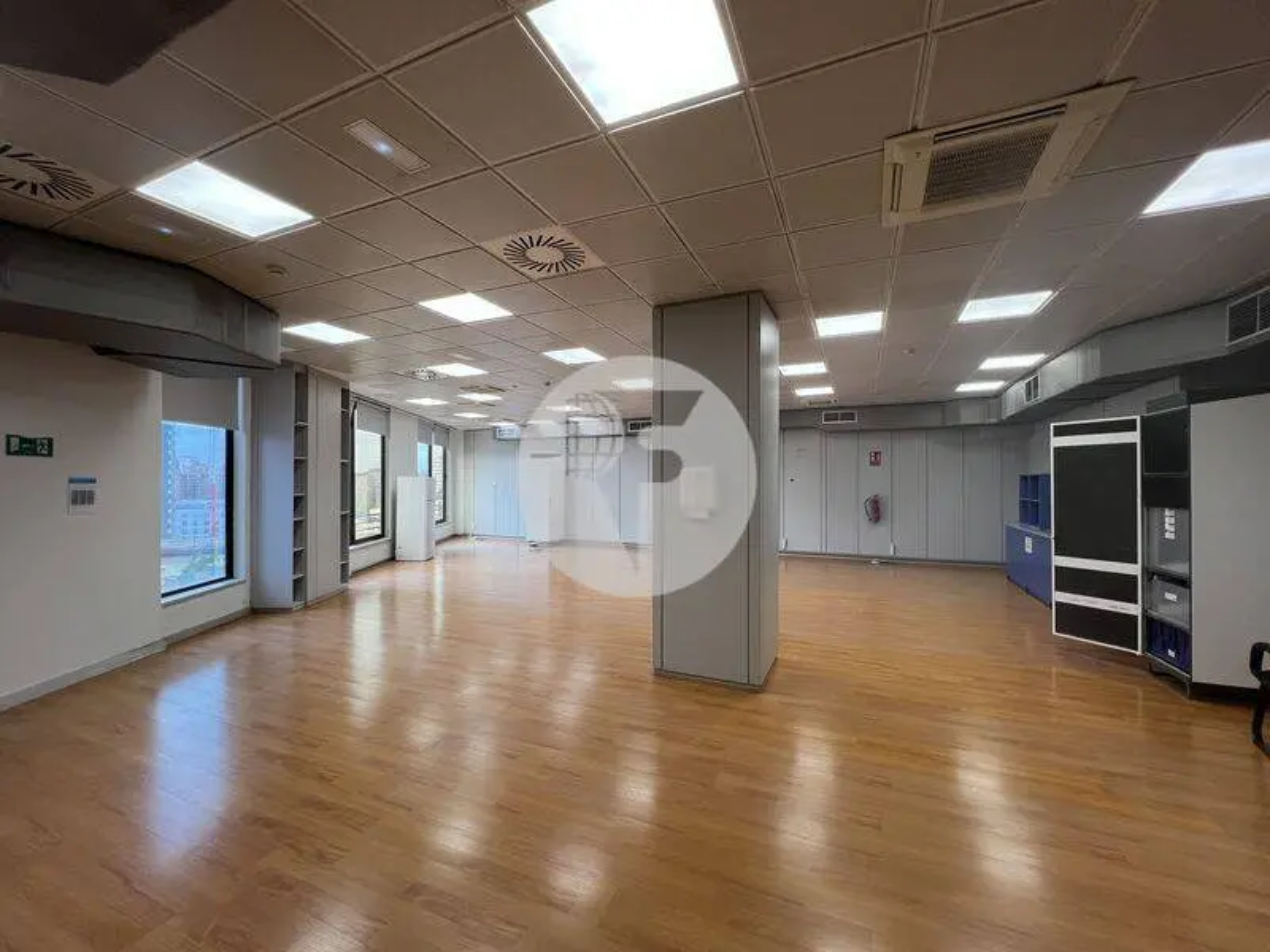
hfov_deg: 106.2
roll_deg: -0.6
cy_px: 476
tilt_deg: +0.6
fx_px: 477
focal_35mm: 13
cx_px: 635
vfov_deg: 89.9
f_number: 1.8
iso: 80
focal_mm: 1.57
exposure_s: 1/100
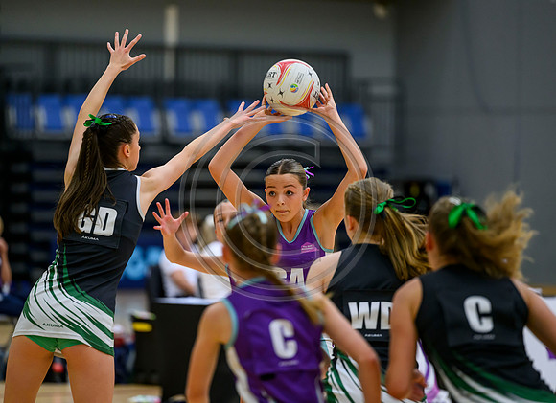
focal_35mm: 222
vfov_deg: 6.5
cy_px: 192
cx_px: 238
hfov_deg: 9.0
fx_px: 3528
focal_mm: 200
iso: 3200
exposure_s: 1/1250
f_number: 2.8
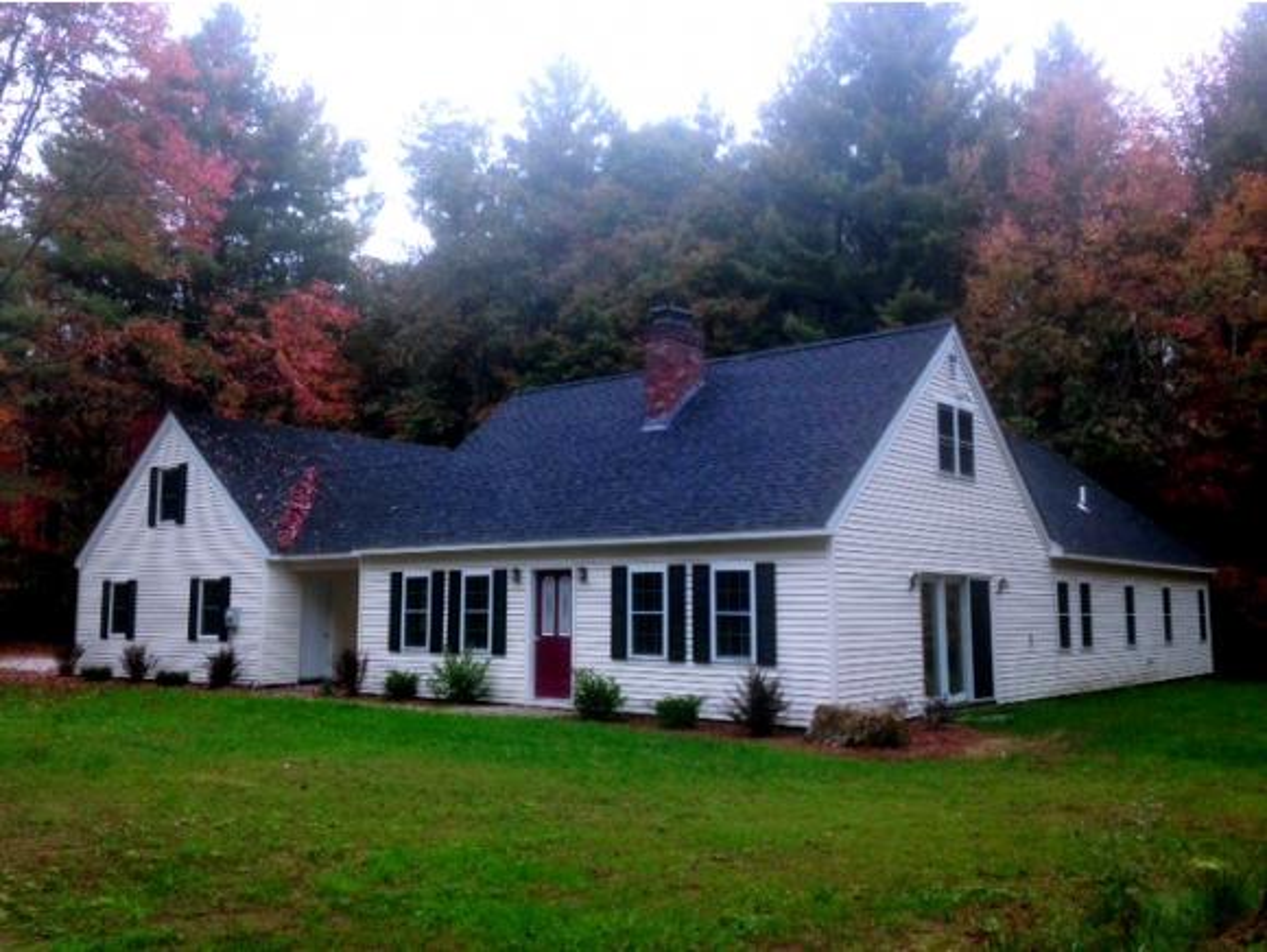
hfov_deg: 55.3
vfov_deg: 43.0
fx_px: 1209
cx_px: 634
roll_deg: +0.6
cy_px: 476
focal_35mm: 33
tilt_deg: +5.3
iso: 50
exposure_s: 1/188
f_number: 2.4
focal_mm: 4.12
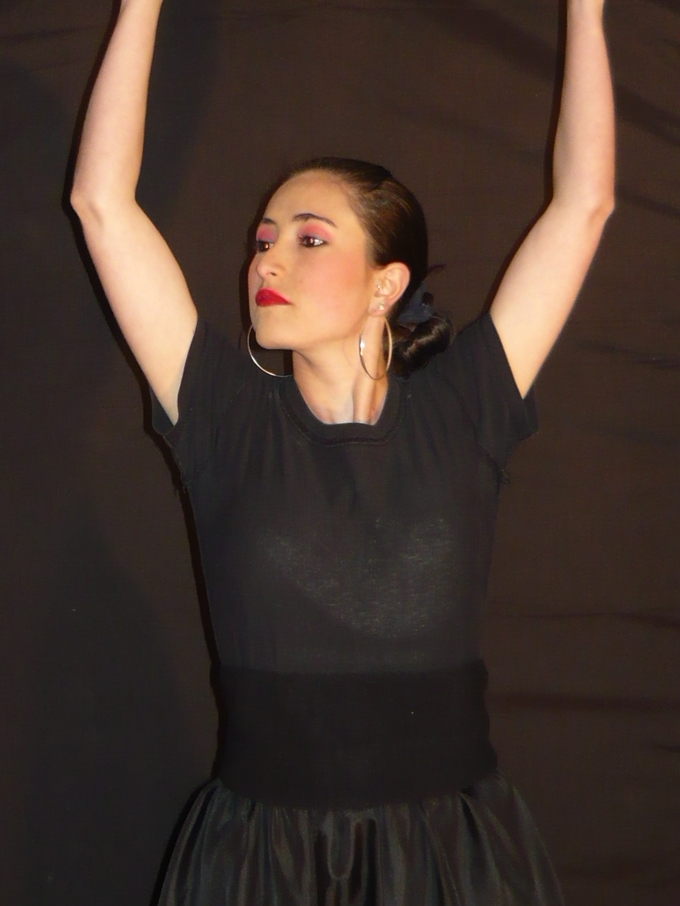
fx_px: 1623
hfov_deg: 23.7
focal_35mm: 62
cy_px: 425
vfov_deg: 31.2
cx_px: 323
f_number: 2.8
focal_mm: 5.5
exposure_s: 1/30
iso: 200
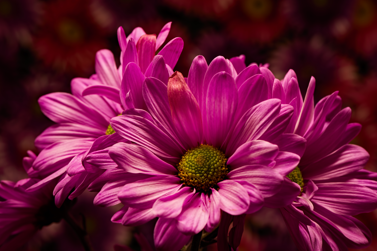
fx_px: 1247
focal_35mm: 119
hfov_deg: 17.2
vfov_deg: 11.5
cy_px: 130
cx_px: 199
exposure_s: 1/2
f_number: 11
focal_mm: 105
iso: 64
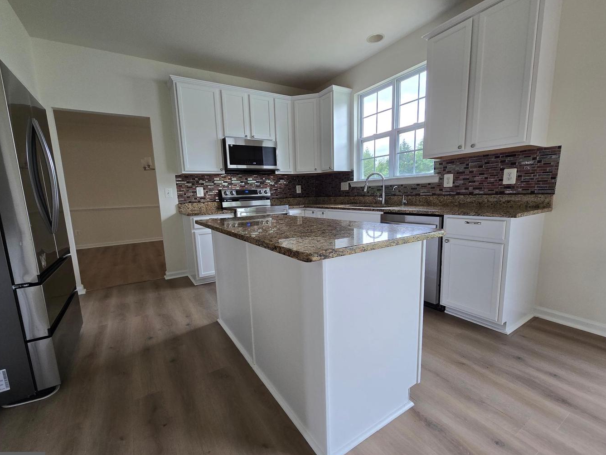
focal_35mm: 14
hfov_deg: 102.0
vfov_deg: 85.7
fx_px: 245
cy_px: 233
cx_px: 292
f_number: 2.2
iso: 80
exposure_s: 1/60
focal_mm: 2.2
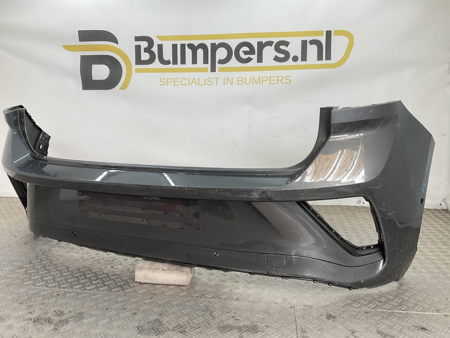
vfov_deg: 48.2
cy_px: 169
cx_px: 225
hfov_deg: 61.7
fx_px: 377
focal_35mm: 29
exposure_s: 1/128
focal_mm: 3
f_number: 1.8
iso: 16
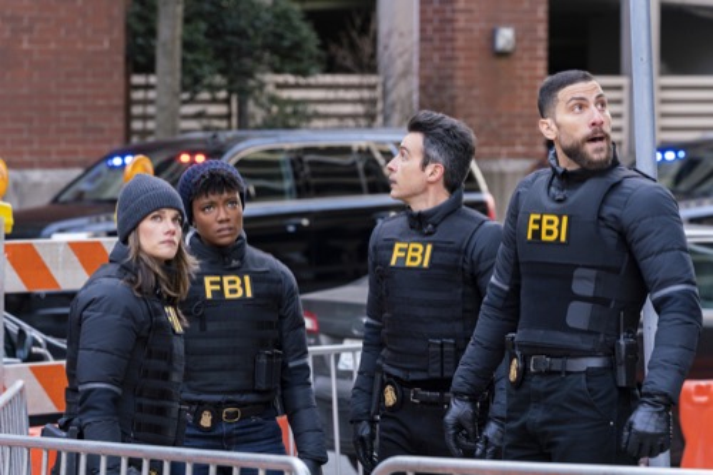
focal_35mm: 191
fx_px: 3781
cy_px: 238
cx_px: 356
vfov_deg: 7.2
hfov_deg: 10.8
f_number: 7.1
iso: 1000
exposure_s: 1/200
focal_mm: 191
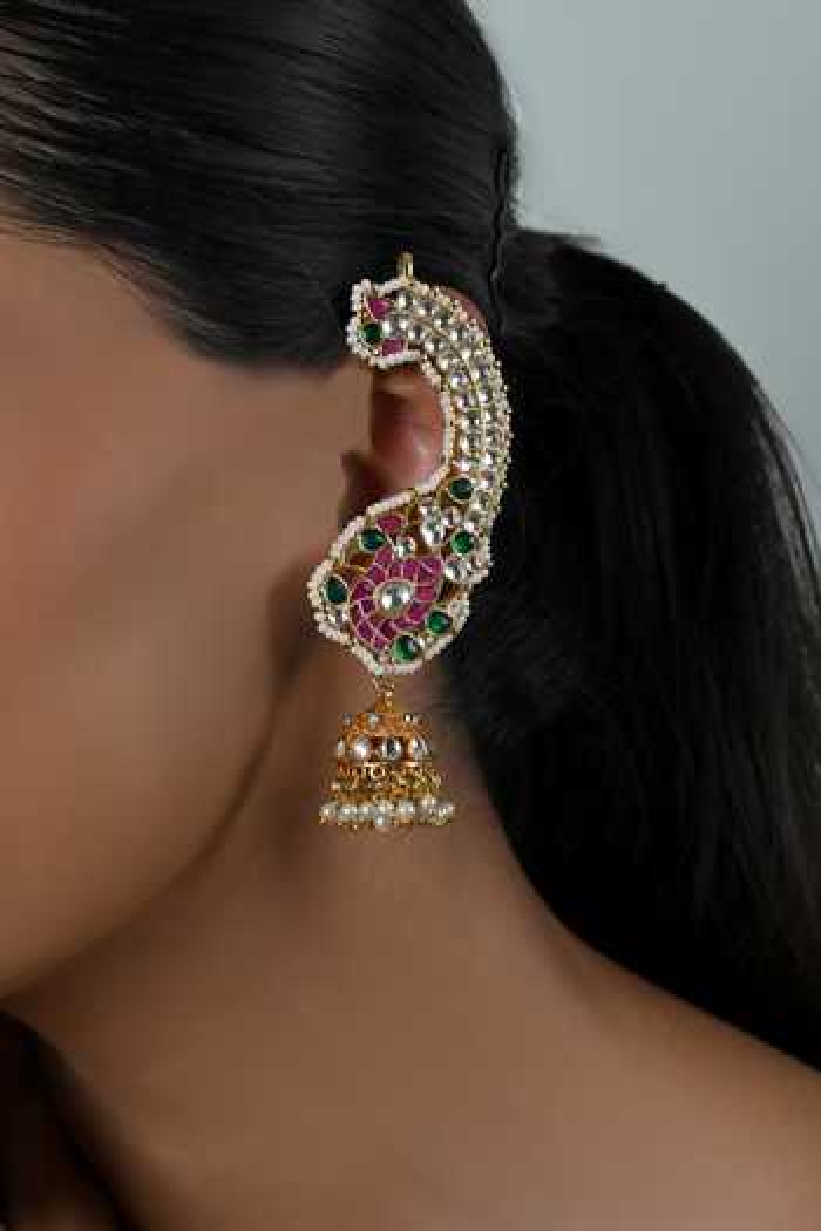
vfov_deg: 39.6
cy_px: 616
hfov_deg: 27.0
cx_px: 410
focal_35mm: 50
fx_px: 1710
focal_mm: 50
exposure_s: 1/125
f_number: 7.1
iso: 500
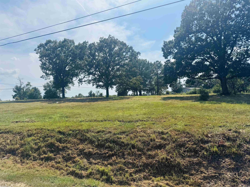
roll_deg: +2.0
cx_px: 125
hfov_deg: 71.6
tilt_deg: +2.6
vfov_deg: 56.8
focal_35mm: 24
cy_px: 94
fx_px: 173
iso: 80
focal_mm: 6.76
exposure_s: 1/6410
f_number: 1.78
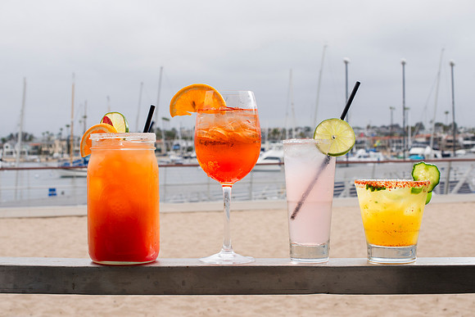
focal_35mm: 60
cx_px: 238
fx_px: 790
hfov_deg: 33.4
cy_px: 189
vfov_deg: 22.6
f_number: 10
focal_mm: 50
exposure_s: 1/250
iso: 200
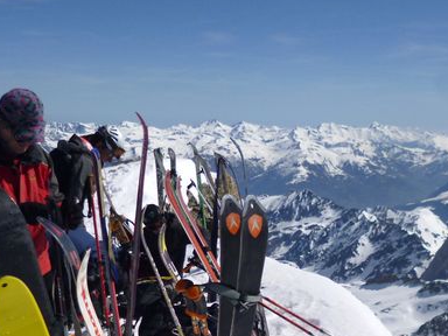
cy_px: 284
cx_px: 211
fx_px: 647
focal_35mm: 50
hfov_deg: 38.2
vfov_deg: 28.3
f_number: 9
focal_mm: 4.3
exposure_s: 1/400
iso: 100
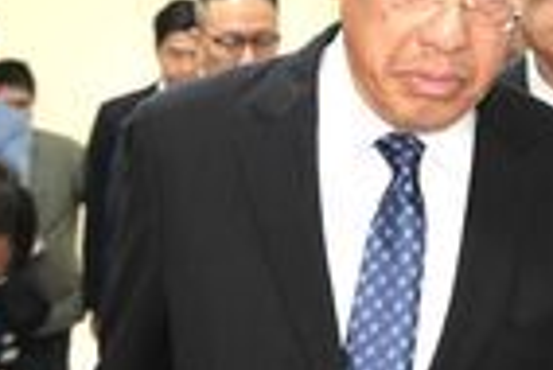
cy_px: 130
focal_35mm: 110
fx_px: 1691
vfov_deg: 12.5
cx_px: 413
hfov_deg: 18.5
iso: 1250
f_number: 2.8
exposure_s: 1/125
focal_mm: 25.7
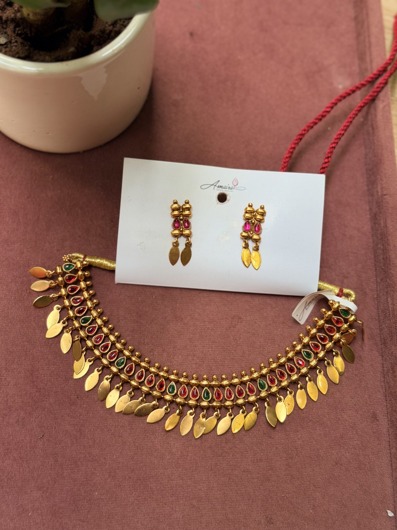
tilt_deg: -73.7
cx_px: 198
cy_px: 265
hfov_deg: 30.3
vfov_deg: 39.7
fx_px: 734
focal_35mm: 48
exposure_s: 1/121
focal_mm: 6.76
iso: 80
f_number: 1.78
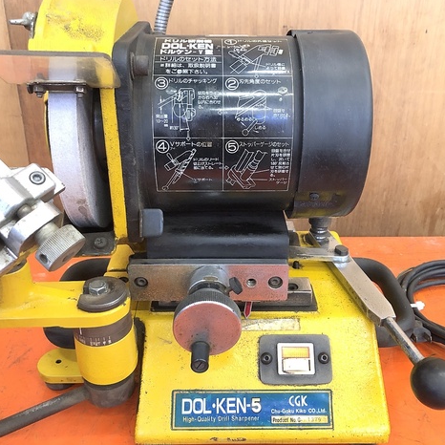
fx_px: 495
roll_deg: -0.5
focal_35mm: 34
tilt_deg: -27.7
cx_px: 233
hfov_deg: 48.4
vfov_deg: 48.4
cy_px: 218
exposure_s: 1/15
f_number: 1.8
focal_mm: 3.99
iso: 64
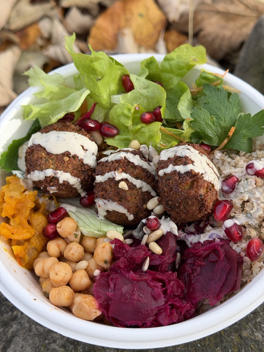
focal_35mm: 48
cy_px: 176
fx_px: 488
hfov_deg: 30.3
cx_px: 132
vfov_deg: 39.6
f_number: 1.78
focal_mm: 6.76
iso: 64
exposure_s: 1/496
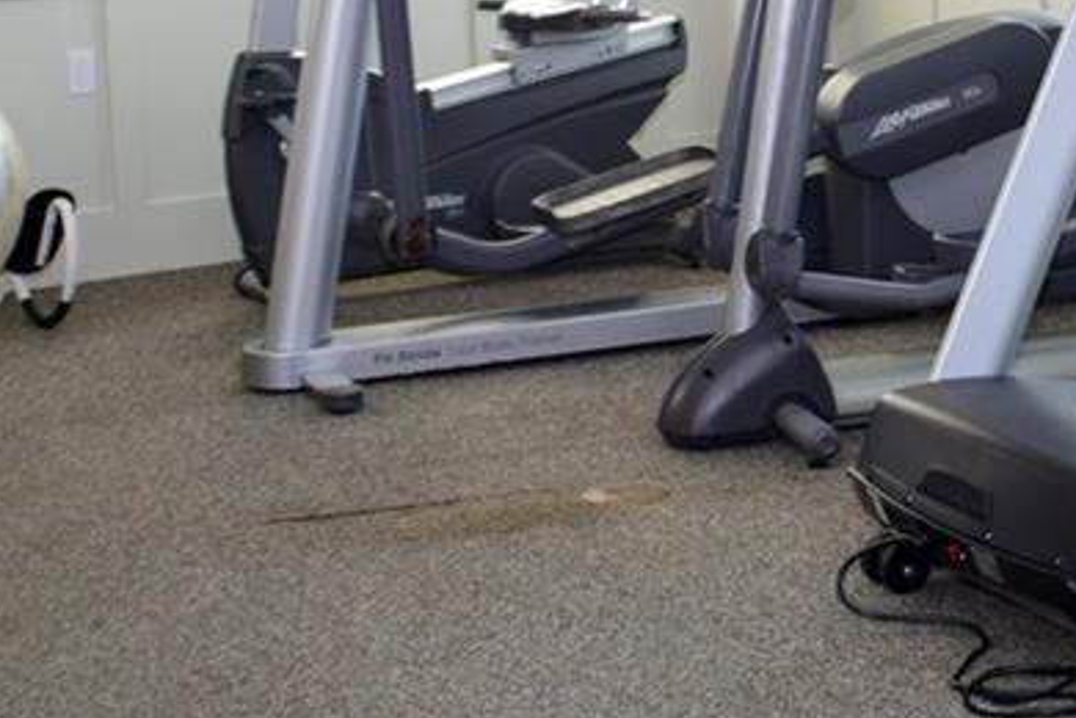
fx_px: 3416
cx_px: 1059
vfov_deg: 11.8
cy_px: -32
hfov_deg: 17.5
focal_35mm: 114
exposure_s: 1/50
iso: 450
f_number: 5
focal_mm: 29
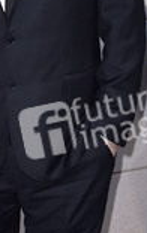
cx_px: -40
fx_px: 932
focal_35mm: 146
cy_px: 49
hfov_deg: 8.9
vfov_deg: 14.2
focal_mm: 56
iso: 400
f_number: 6.3
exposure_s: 1/250
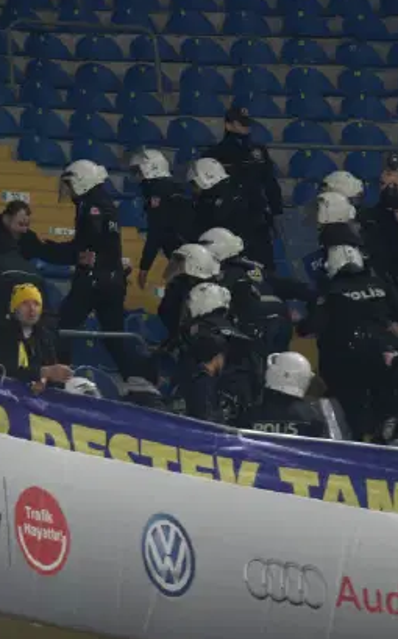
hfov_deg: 3.4
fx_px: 6676
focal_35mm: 384
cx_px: 223
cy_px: 197
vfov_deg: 5.5
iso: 800
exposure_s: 1/160
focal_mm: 175
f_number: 2.8
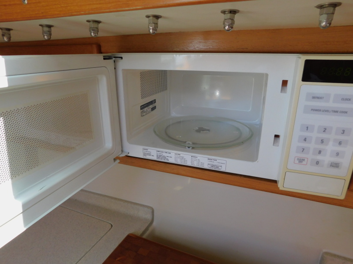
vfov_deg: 58.9
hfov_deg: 73.9
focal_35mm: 23
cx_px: 176
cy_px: 132
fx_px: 235
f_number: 3
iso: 125
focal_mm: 4
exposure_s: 1/100
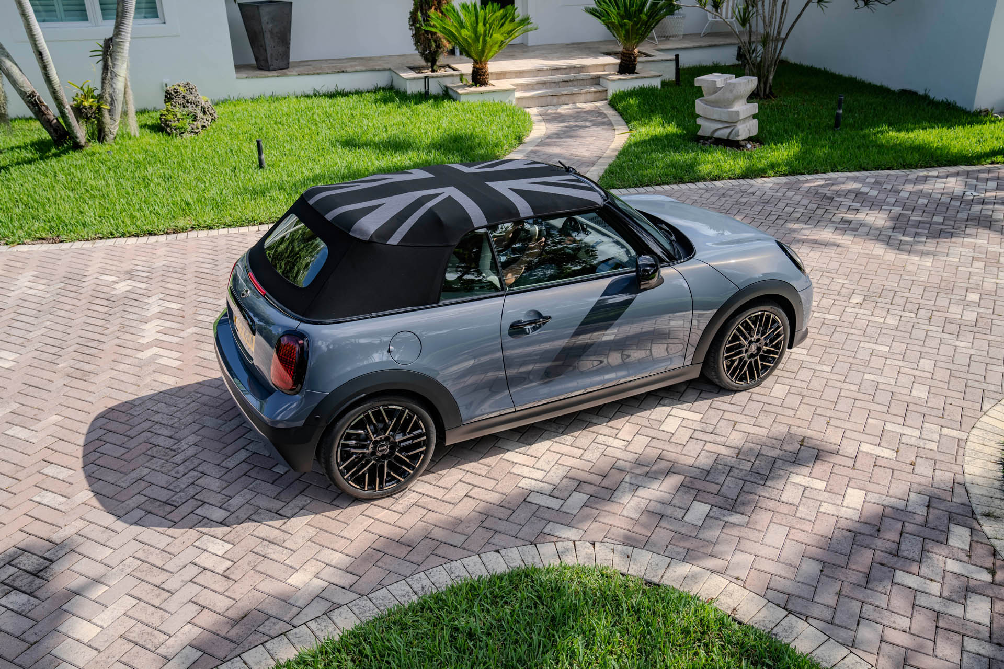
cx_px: 502
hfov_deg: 58.7
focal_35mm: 32
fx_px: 892
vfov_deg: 41.1
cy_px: 334
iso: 100
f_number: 5
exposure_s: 1/125
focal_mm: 32
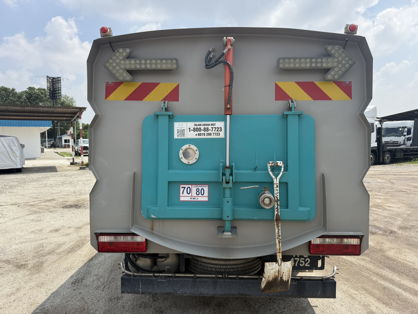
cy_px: 157
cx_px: 209
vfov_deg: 56.8
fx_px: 290
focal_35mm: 24
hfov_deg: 71.6
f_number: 1.78
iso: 80
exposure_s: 1/4167
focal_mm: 6.76
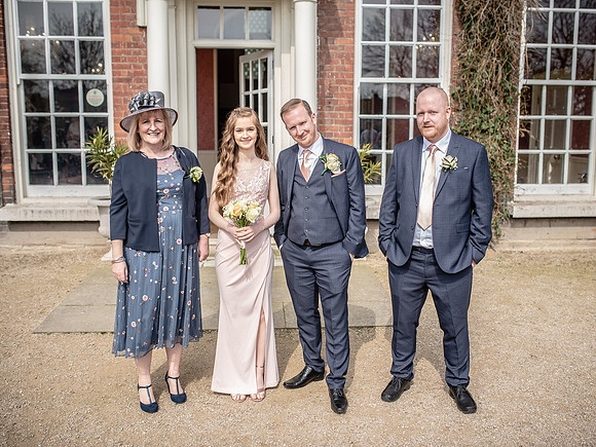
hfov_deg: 49.1
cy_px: 224
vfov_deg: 37.8
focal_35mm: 38
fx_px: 653
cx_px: 309
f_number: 2.5
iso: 100
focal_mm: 35
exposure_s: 1/1600
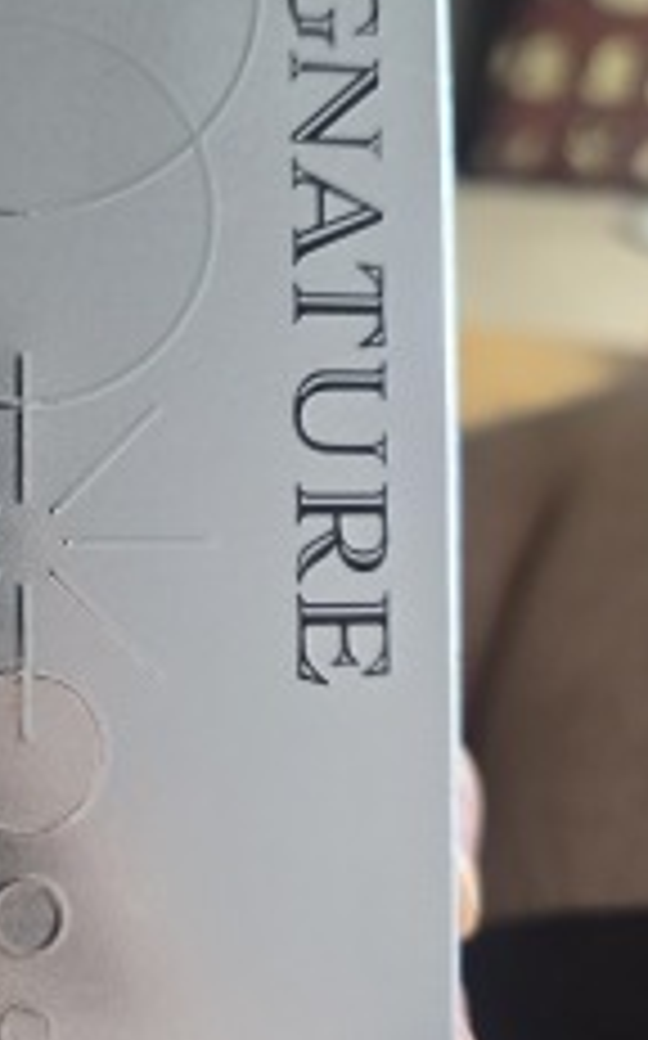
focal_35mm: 38
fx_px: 1076
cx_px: 54
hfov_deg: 31.8
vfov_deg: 51.5
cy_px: 459
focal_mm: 6.3
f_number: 1.7
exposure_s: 1/120
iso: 1000
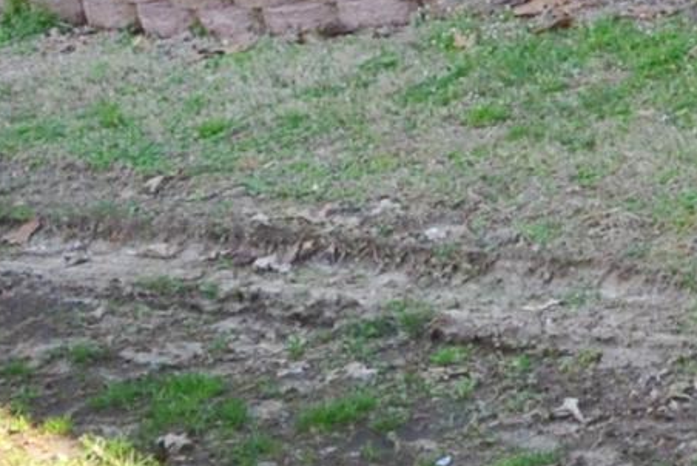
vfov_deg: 6.4
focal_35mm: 199
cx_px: 1806
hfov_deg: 9.1
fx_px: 3855
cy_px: -849
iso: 400
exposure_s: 1/200
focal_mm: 20
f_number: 9
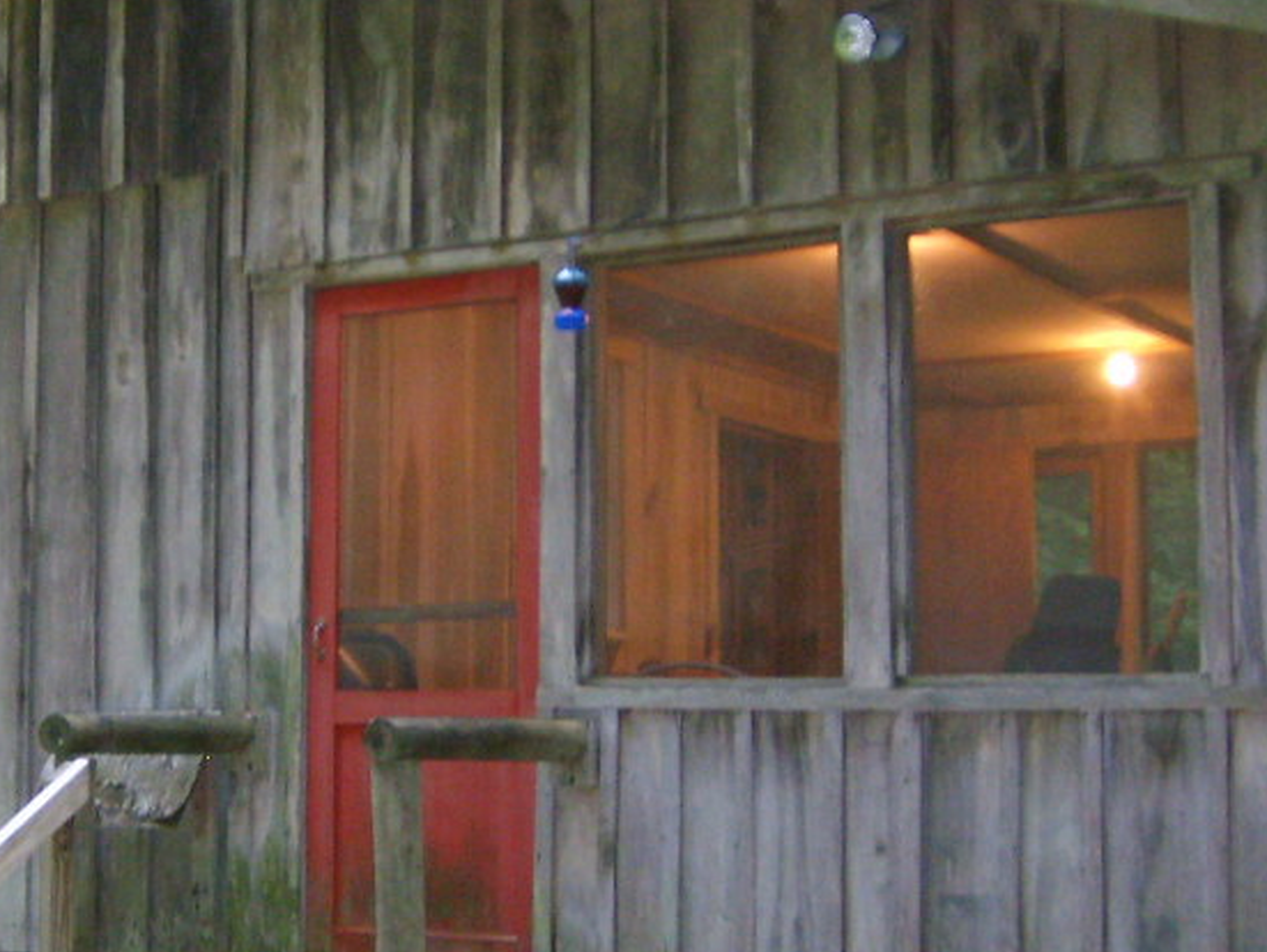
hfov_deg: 29.5
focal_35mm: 65
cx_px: 361
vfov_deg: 22.6
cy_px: 531
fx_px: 2381
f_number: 2.8
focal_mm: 5.8
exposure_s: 1/30
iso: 277
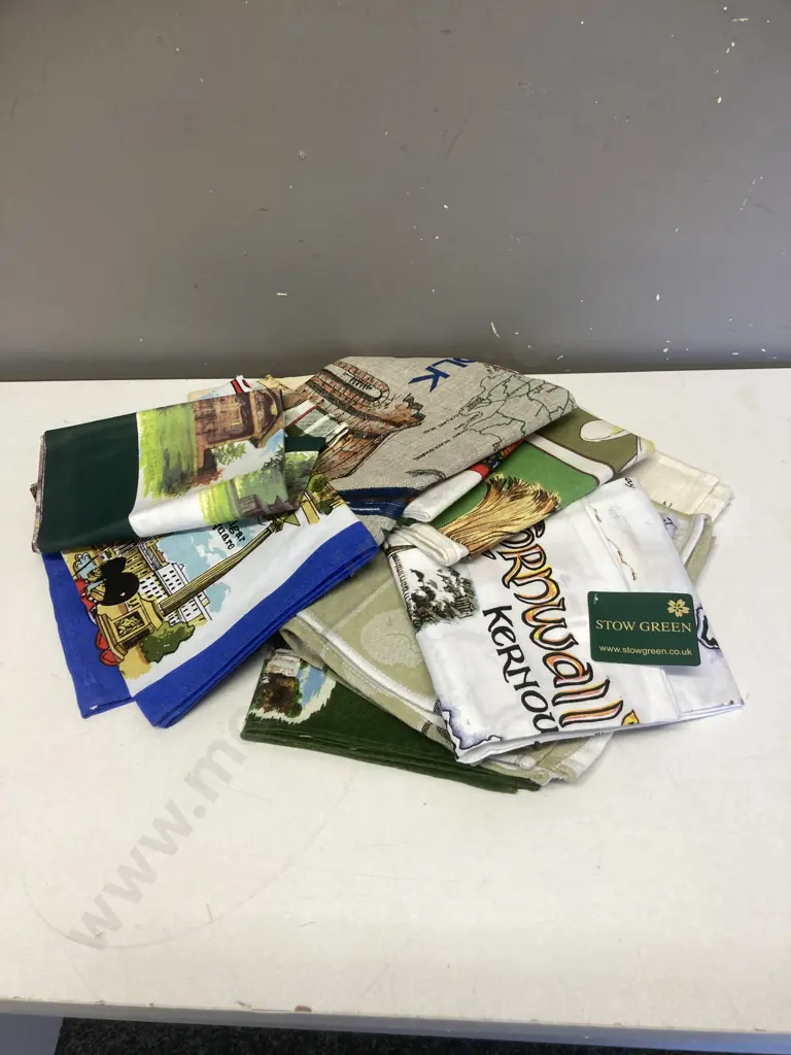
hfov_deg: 49.7
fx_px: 853
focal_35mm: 28
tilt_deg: -50.0
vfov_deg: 63.4
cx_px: 396
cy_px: 528
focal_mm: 3.99
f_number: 1.8
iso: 50
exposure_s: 1/50
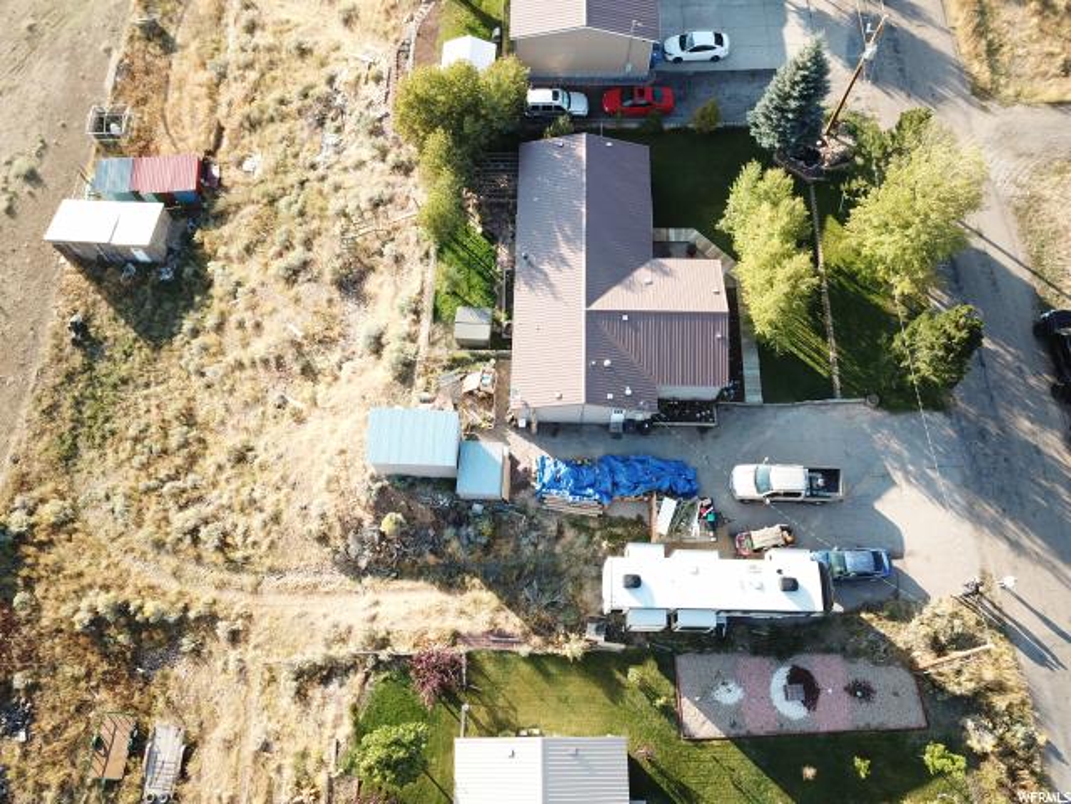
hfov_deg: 67.3
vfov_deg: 53.1
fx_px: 804
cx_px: 536
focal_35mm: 26
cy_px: 402
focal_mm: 4.73
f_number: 2.2
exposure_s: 1/25
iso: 200
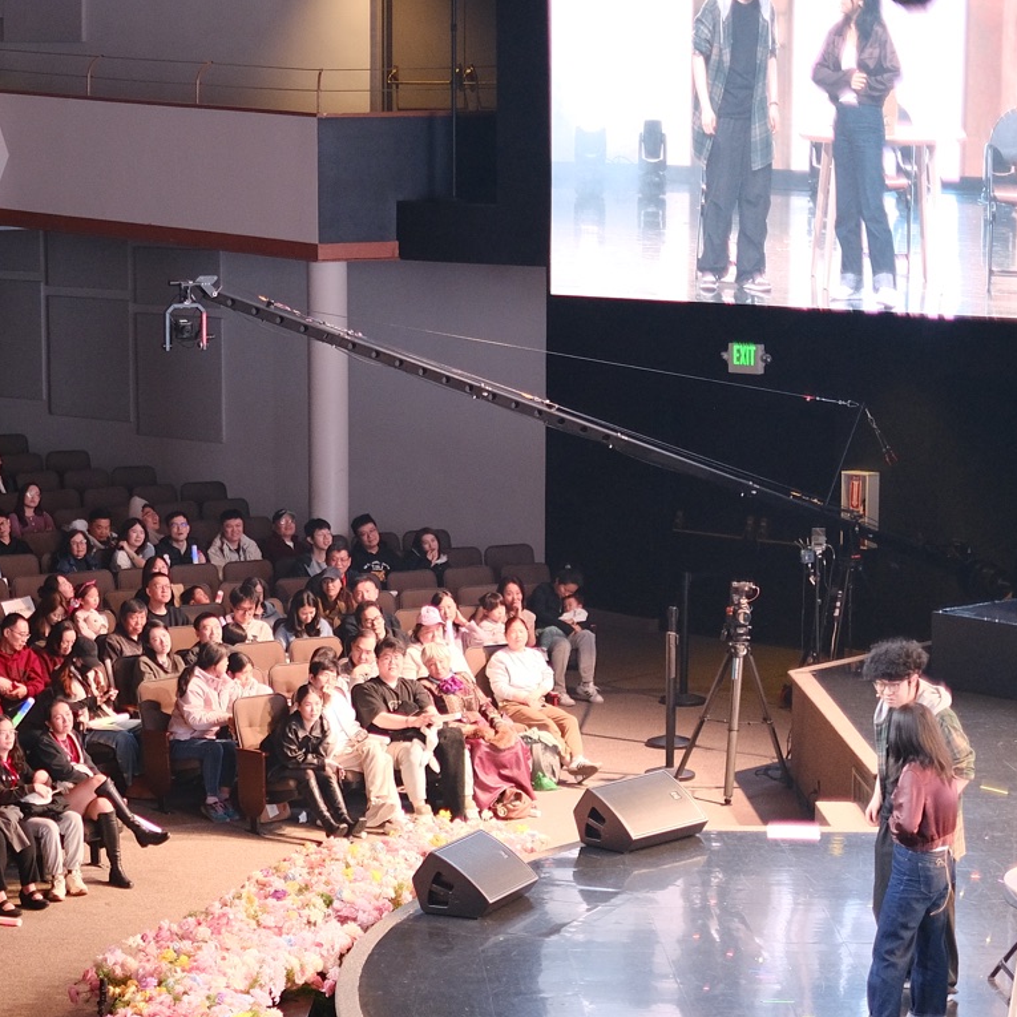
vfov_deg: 16.4
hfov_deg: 16.0
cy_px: 646
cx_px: -80
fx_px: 3523
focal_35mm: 106
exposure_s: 1/40
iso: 1000
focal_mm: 35
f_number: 1.4
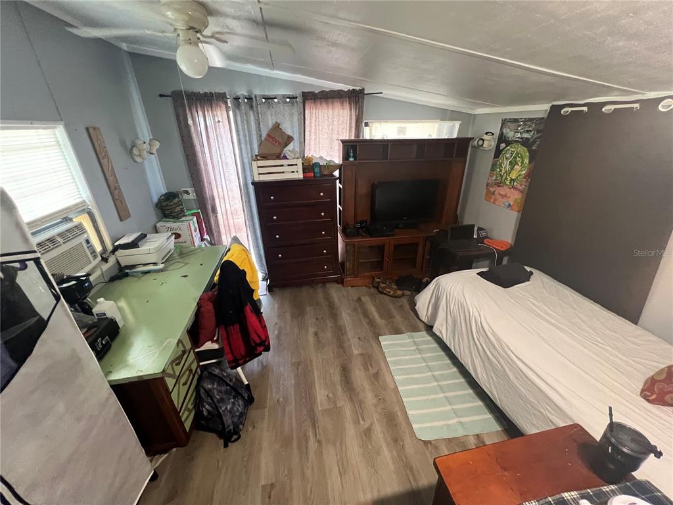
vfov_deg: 89.9
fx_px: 253
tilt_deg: -24.8
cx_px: 336
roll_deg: +1.4
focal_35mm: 13
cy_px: 252
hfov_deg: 106.2
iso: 800
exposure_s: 1/40
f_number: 1.8
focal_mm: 1.57
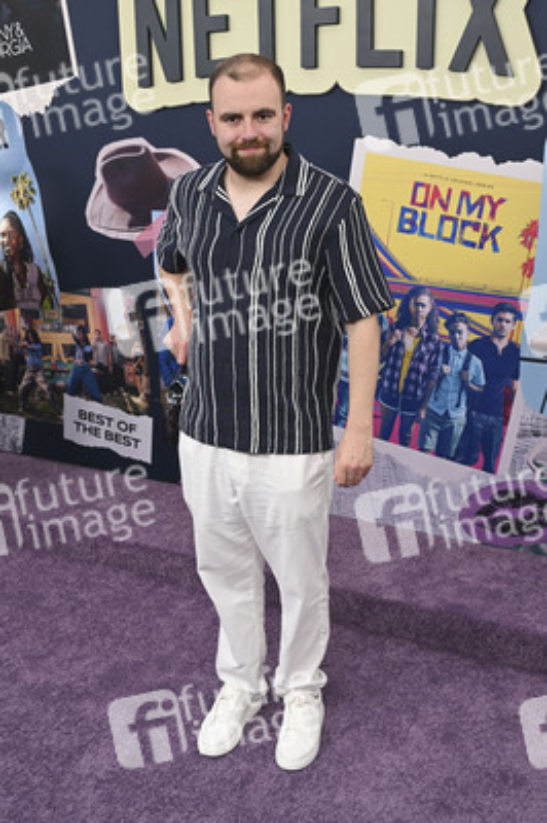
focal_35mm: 39
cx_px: 274
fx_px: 890
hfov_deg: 34.2
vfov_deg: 49.6
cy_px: 412
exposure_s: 1/250
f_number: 6.3
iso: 800
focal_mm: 39
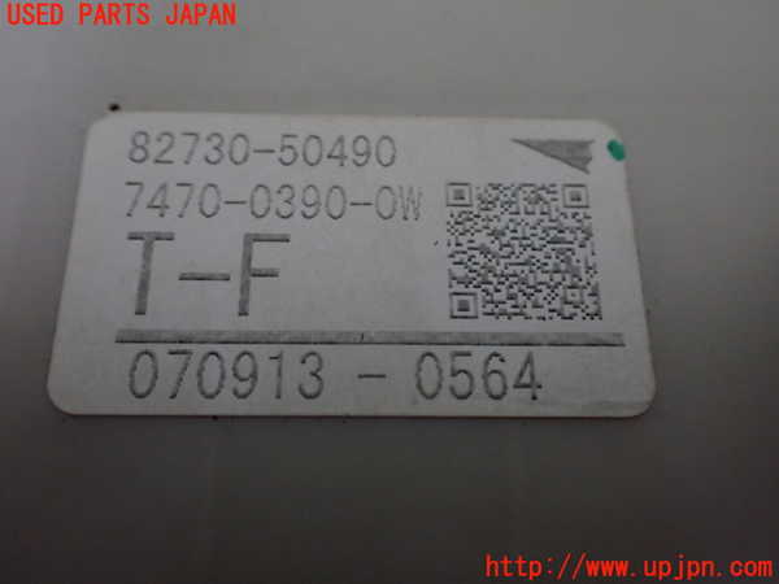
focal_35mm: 30
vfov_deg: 46.8
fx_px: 675
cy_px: 292
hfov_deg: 60.0
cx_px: 390
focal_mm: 5.4
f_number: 2.3
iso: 800
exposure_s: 1/50
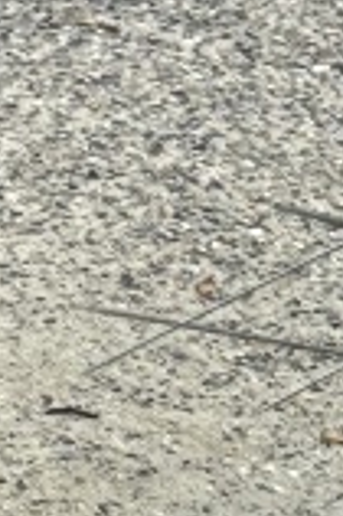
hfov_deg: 6.5
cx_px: -238
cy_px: 888
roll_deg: -1.6
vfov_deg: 9.6
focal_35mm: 206
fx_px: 2950
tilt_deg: -30.8
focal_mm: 5.1
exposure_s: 1/1862
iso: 50
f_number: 1.6
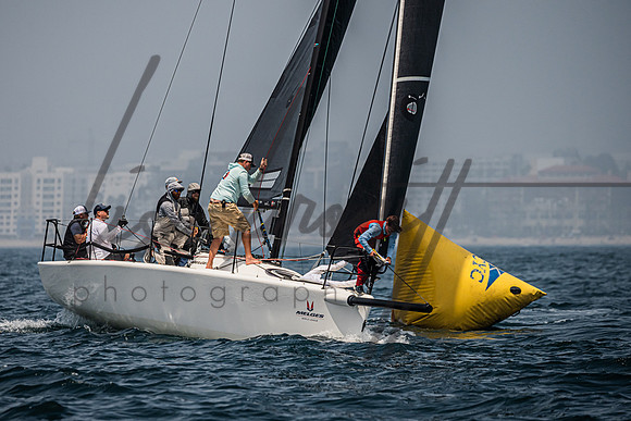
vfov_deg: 3.4
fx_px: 7040
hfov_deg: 5.1
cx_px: 250
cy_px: 207
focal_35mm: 402
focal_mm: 310
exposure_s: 1/5000
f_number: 6.3
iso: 400
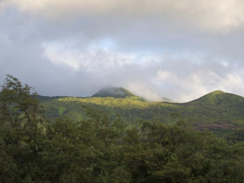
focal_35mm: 119
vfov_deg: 12.5
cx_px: 122
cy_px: 92
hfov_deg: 16.6
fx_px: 839
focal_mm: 25.4
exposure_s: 1/153
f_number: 4.5
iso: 100
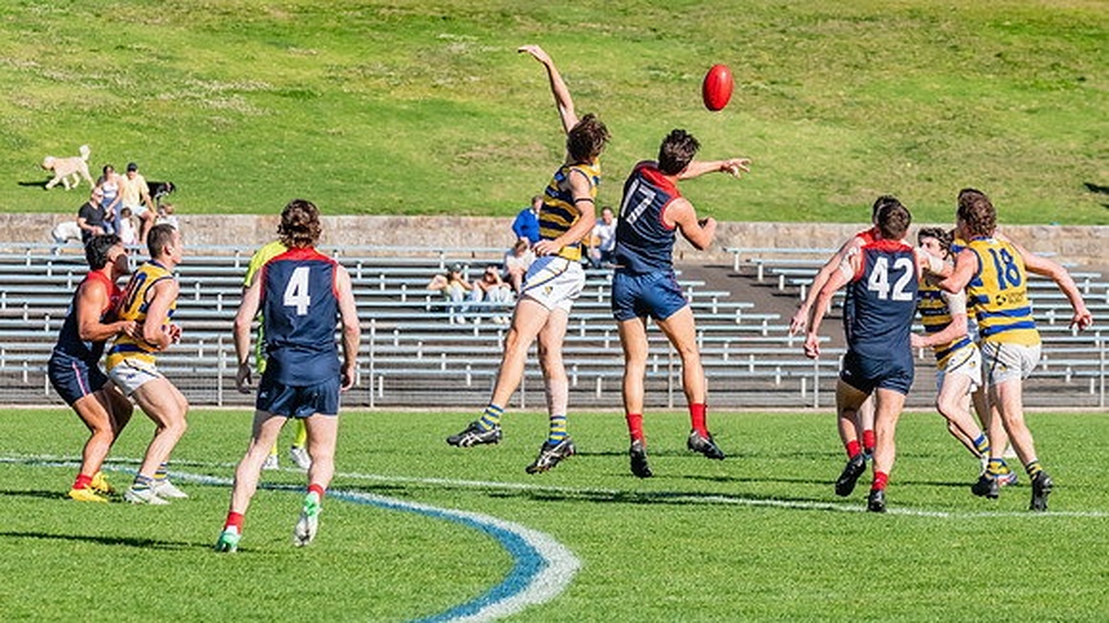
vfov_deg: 4.0
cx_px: 614
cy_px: 225
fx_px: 8901
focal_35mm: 303
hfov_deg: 7.1
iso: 800
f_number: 9
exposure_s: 1/1600
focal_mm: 220
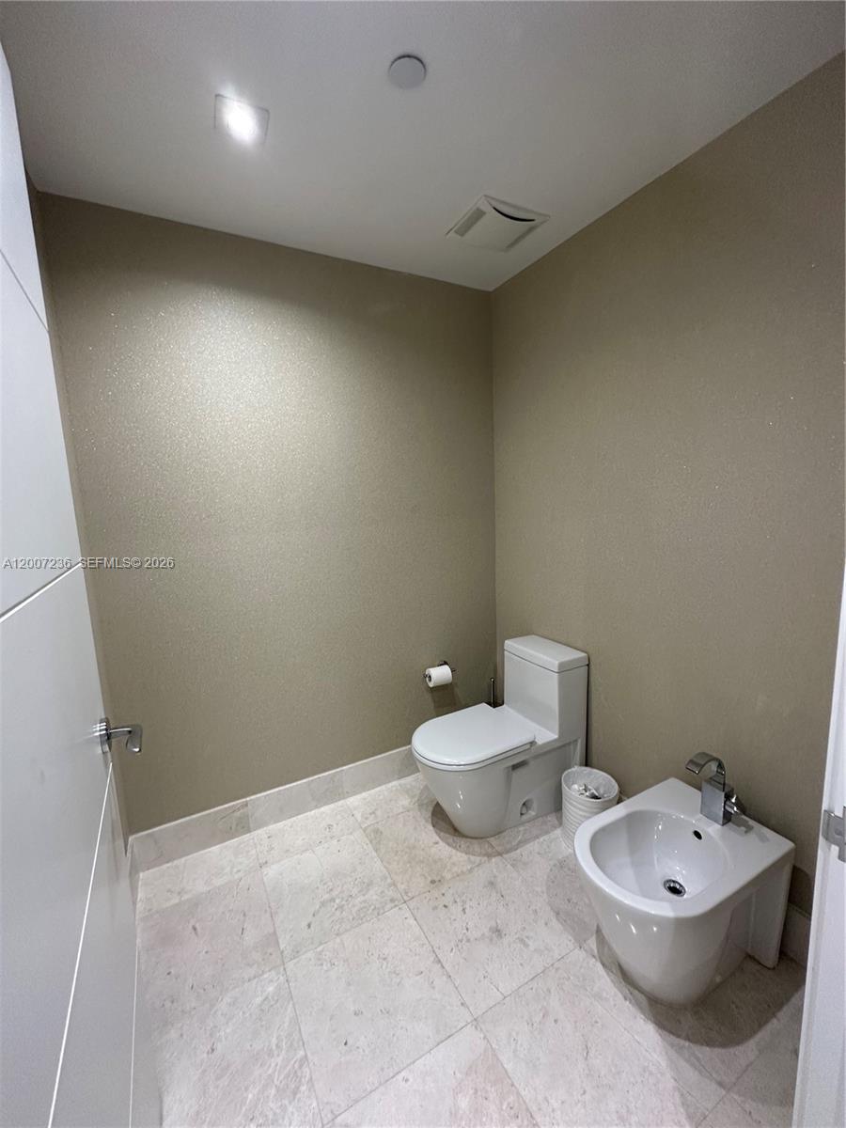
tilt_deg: -5.8
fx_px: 456
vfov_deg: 102.1
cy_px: 564
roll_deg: +1.9
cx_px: 423
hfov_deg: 85.7
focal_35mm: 14
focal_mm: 2.22
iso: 160
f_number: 2.2
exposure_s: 1/60
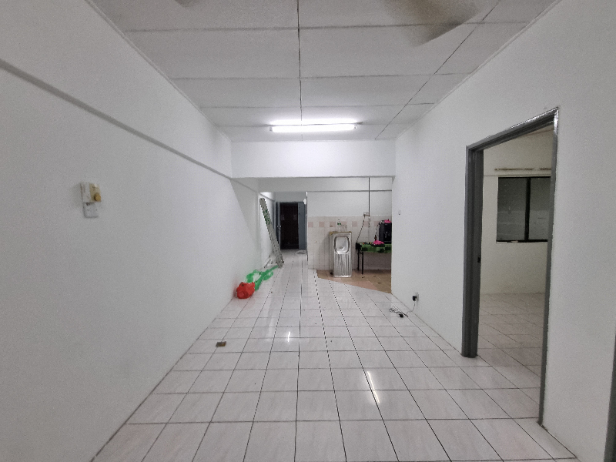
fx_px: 231
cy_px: 231
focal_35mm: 13
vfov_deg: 89.9
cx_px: 308
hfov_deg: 106.2
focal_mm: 2.2
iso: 200
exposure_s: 1/50
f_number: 2.2
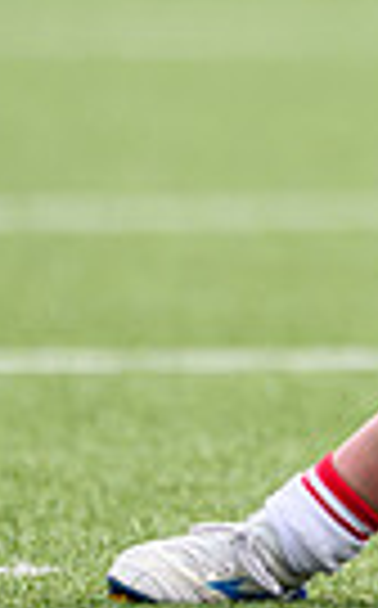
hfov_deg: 0.4
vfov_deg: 0.6
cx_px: 1255
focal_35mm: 3573
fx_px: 59082
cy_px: -396
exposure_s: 1/1600
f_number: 4
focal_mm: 560
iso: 500
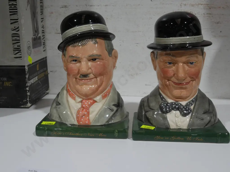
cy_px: 86
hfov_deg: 41.2
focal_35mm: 46
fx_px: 306
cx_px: 115
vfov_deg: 31.5
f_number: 9
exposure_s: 1/60
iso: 800
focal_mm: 23
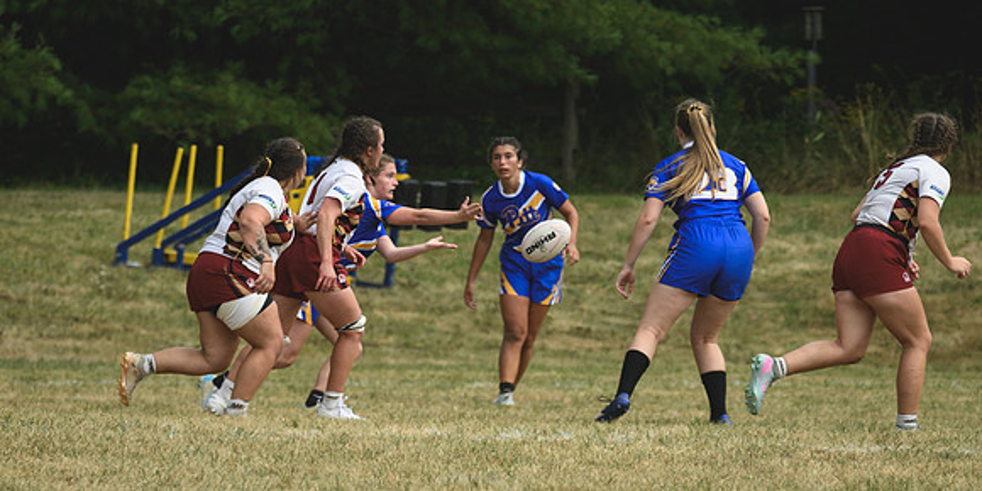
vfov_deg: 1.5
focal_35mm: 755
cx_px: 306
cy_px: 262
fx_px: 19161
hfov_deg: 2.9
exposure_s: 1/1000
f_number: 6
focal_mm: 340
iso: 280
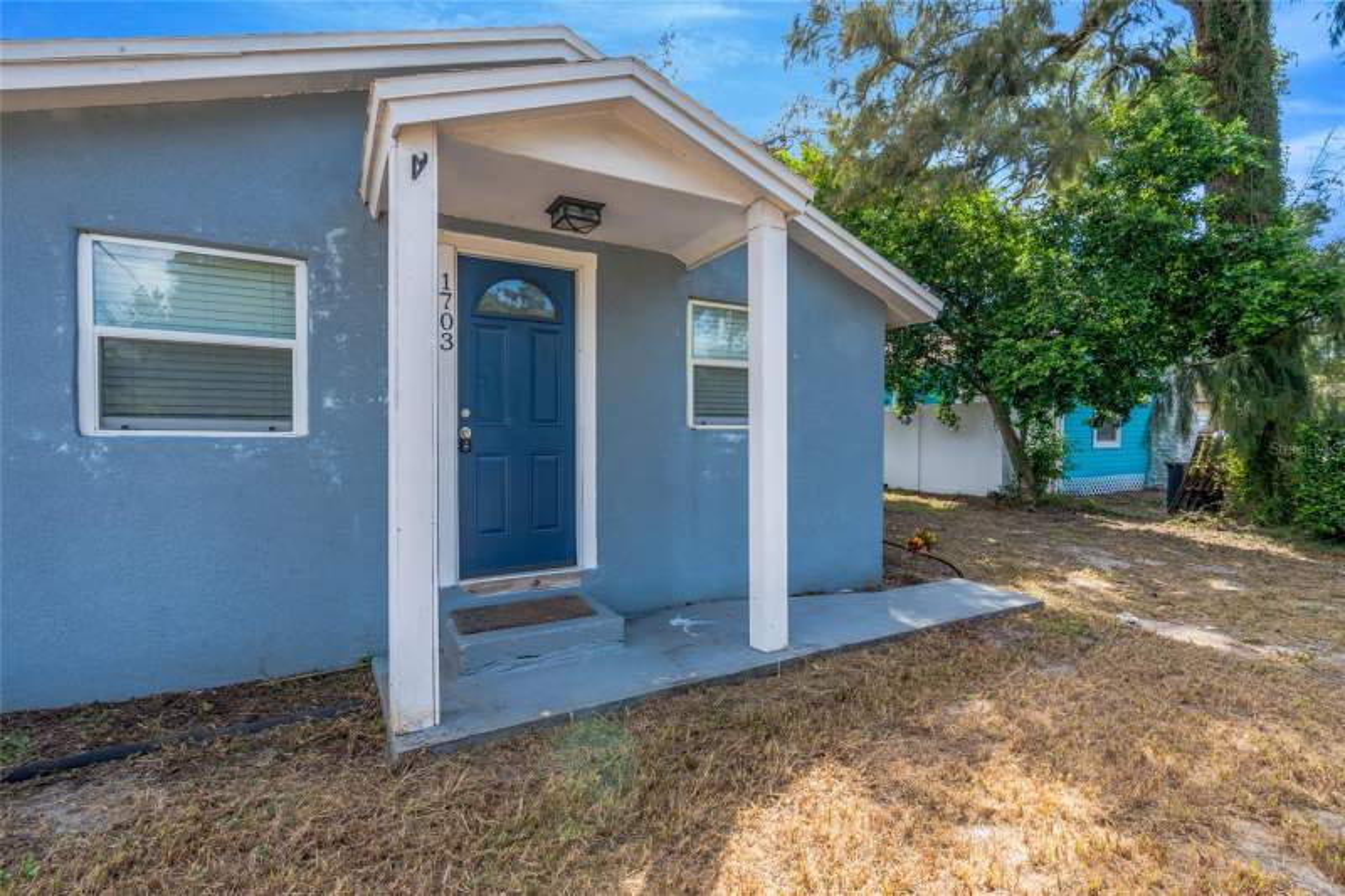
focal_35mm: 16
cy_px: 448
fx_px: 598
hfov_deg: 96.7
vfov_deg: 73.7
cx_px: 672
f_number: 16
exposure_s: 1/20
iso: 100
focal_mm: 16
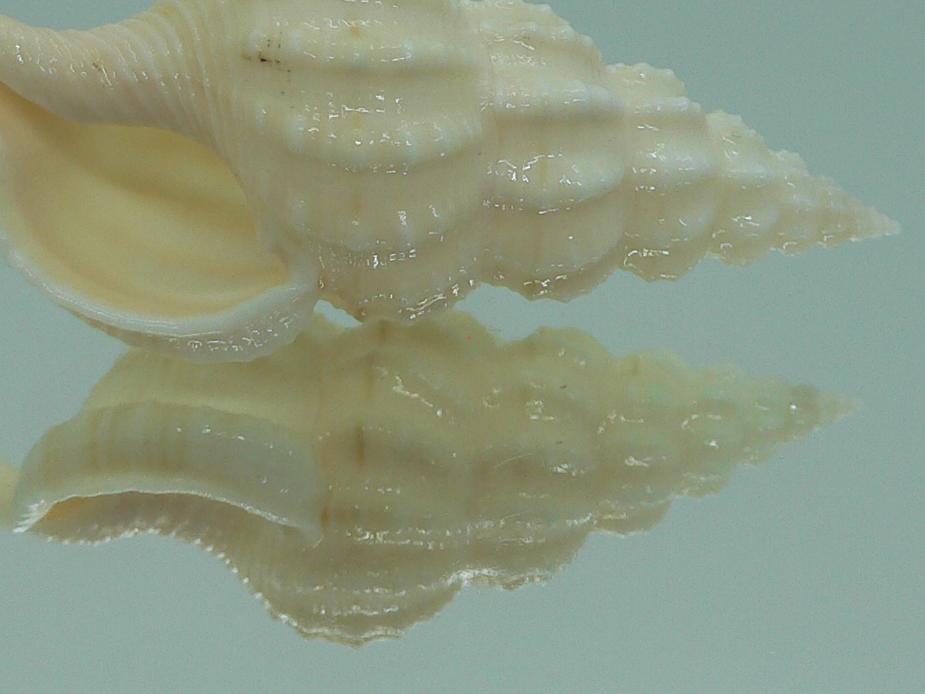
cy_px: 211
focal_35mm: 65
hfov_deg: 29.8
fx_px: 1737
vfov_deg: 22.5
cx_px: 373
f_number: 2.8
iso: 80
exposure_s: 1/60
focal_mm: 4.6
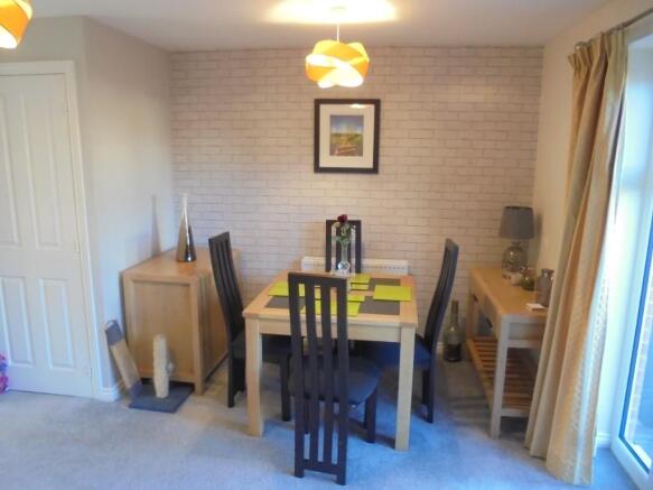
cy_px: 245
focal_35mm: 26
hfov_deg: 67.3
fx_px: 490
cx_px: 326
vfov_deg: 53.0
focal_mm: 4.6
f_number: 3.5
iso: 400
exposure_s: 1/25
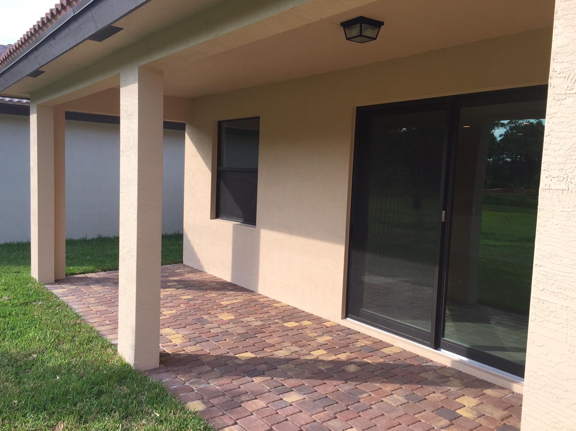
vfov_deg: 46.8
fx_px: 499
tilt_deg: -5.5
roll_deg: -3.2
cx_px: 292
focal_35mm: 30
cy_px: 218
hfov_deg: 60.0
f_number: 2.2
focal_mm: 4.15
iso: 32
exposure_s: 1/599
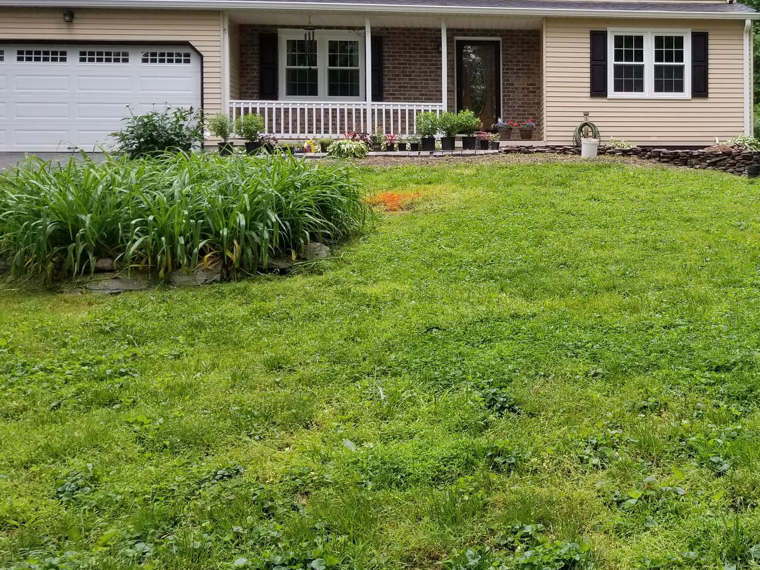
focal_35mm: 41
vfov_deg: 34.8
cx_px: 584
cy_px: 192
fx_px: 900
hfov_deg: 44.0
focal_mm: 4.25
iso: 50
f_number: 1.7
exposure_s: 1/218
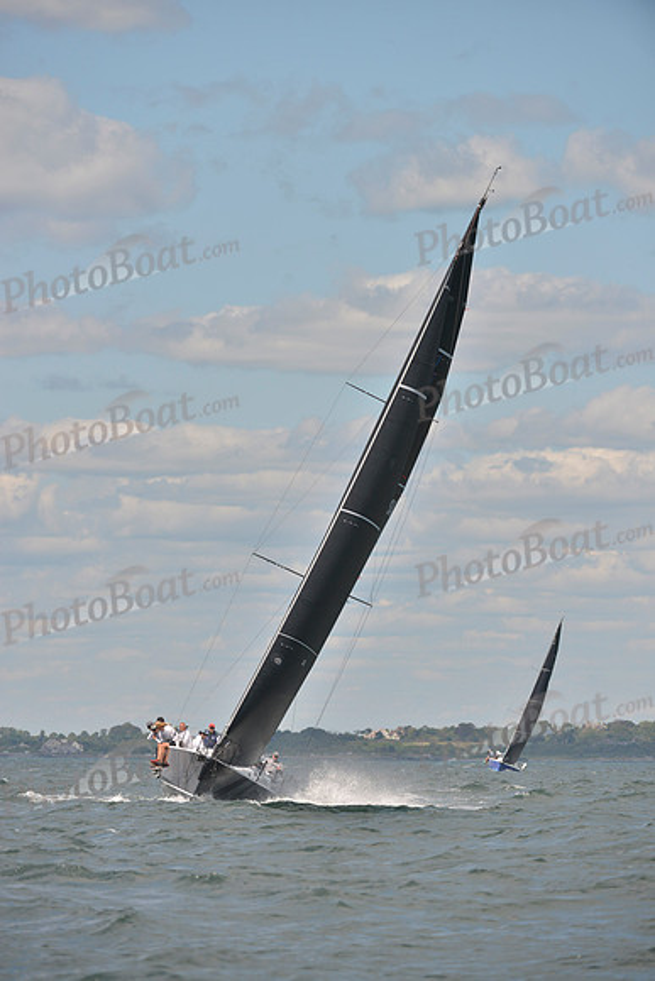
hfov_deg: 5.7
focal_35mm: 240
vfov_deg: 8.6
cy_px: 490
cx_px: 328
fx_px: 6546
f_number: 6.3
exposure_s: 1/1250
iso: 200
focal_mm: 240
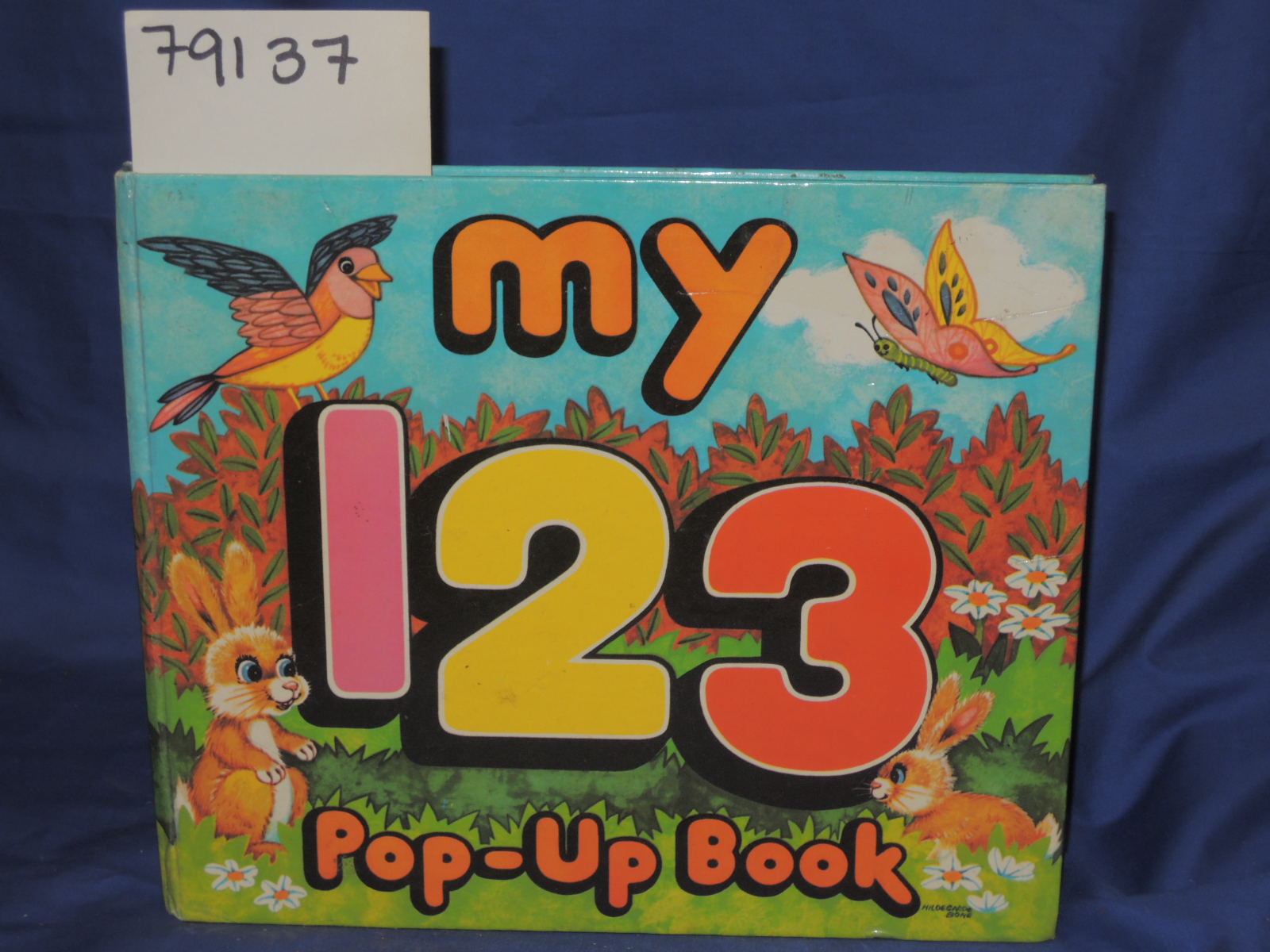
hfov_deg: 31.2
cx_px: 635
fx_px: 2275
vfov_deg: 23.7
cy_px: 476
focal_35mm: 62
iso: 200
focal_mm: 11.1
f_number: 4.2
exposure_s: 1/60
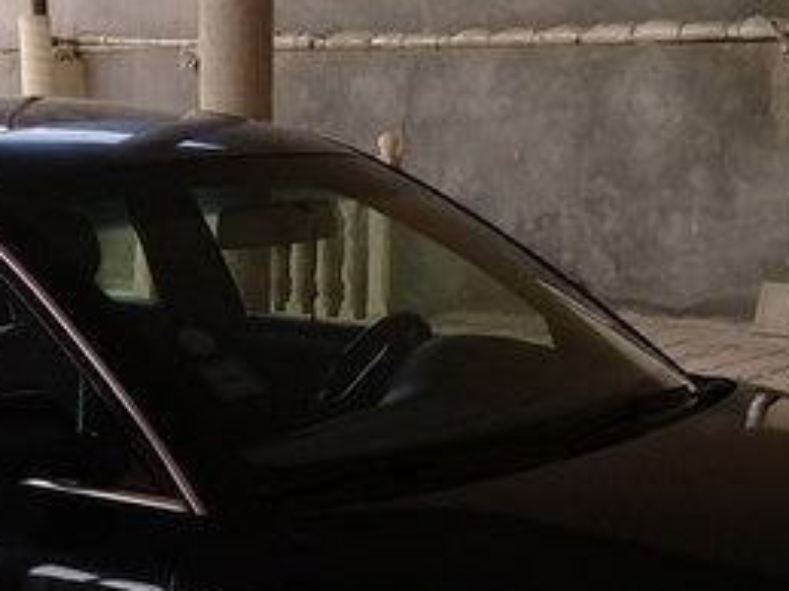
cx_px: 204
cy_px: 653
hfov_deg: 24.5
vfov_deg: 18.0
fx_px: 1800
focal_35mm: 79
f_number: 2.2
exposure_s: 1/202
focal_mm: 3.3
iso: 64
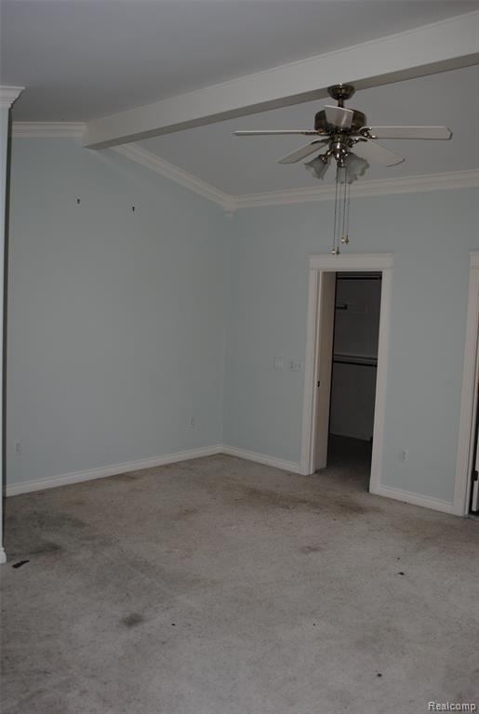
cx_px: 240
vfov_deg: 61.8
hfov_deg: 43.8
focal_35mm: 30
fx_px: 596
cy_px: 357
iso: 200
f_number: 3.8
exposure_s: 1/60
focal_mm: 20
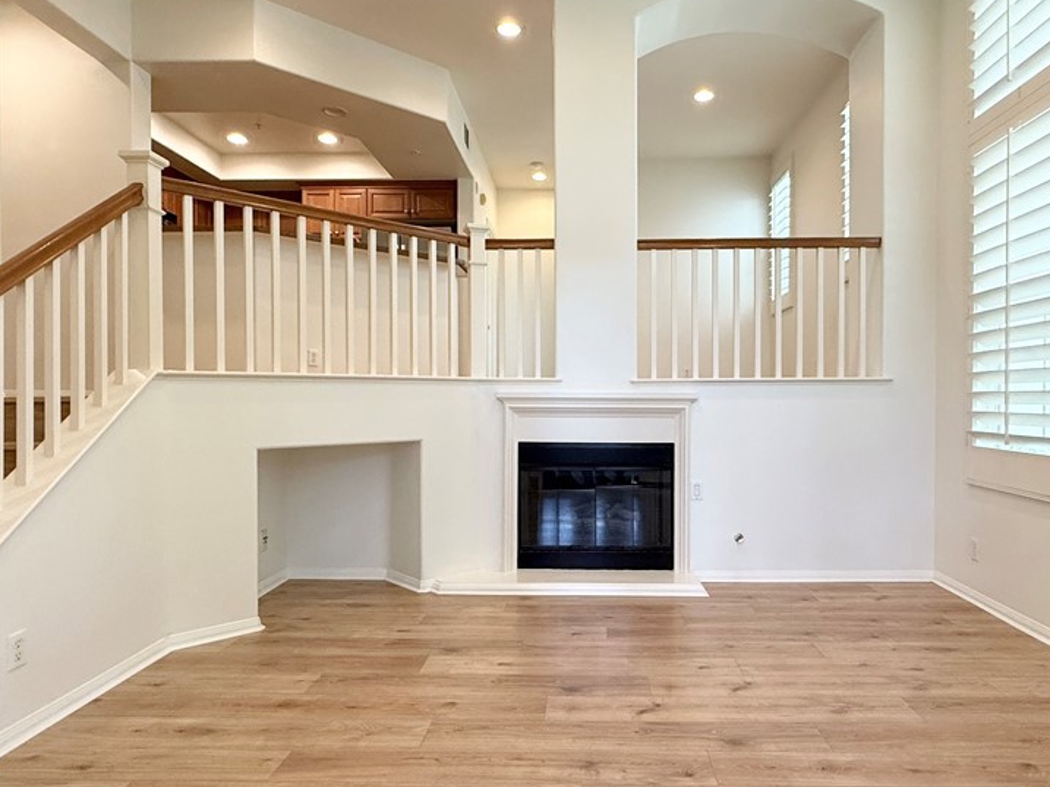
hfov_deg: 81.8
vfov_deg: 65.8
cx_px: 527
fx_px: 606
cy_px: 424
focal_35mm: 20
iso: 250
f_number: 2.2
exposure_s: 1/120
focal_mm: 2.22
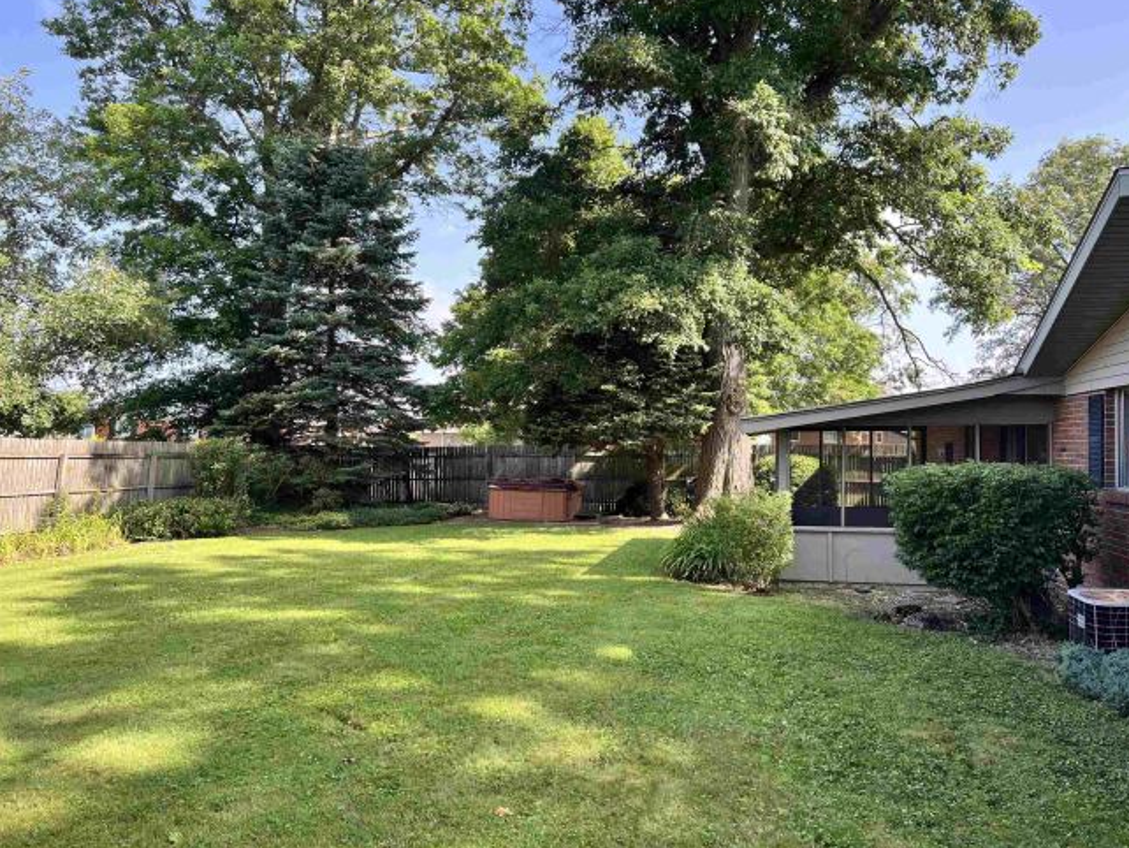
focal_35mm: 27
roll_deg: -1.1
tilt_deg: +1.0
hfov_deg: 65.3
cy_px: 417
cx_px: 585
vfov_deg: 51.4
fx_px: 881
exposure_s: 1/441
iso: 50
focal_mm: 5.7
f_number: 1.5
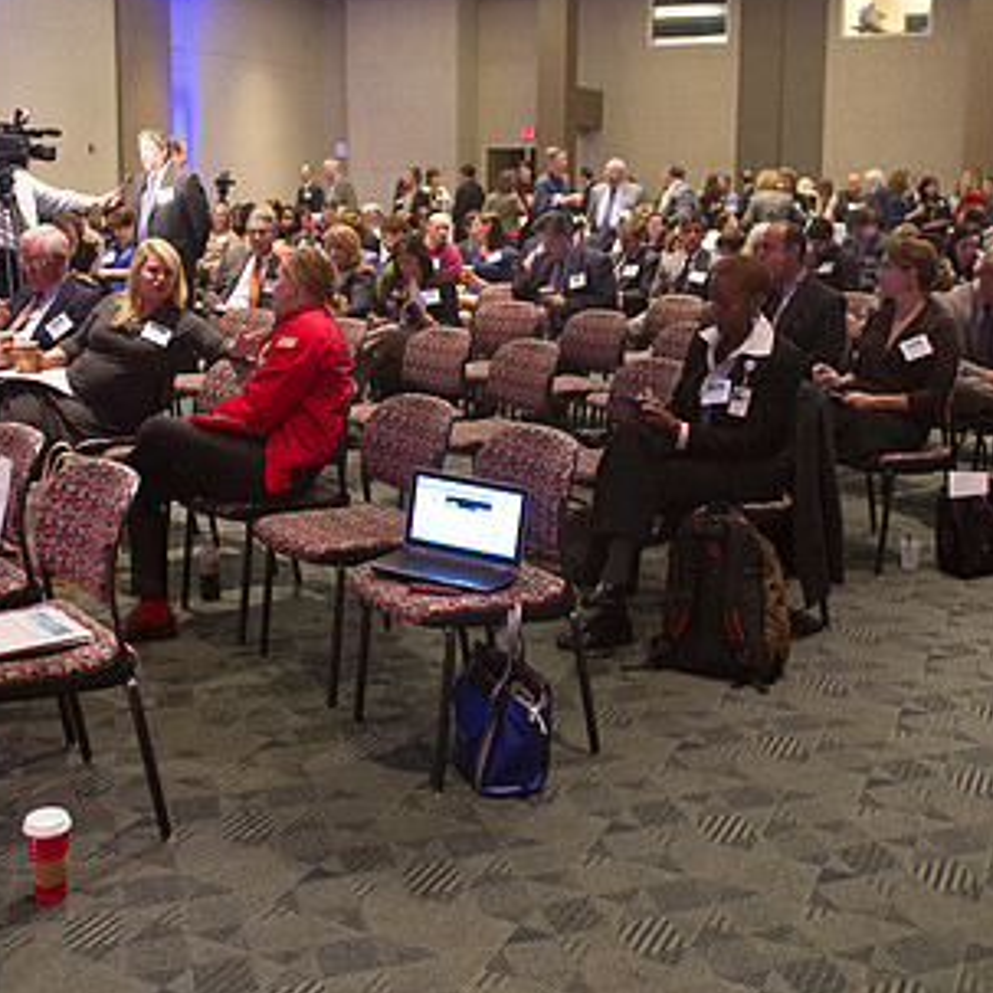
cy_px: 374
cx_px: 488
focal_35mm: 39
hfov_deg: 42.8
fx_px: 1266
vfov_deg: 42.5
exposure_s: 1/80
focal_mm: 24
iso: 2500
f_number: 2.8
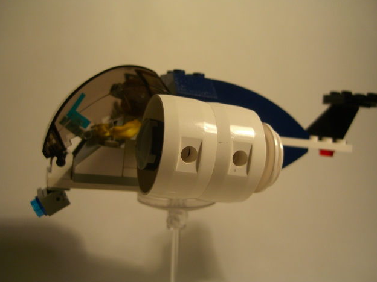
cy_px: 142
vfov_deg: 36.8
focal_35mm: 39
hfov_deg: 47.9
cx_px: 192
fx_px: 425
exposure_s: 1/80
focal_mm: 7.9
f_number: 2.8
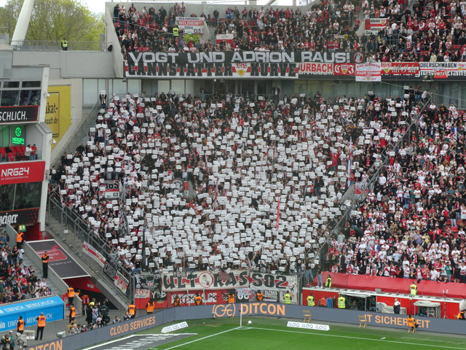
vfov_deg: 12.0
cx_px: 233
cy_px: 175
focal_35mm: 124
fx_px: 1669
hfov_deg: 15.9
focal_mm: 22.3
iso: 200
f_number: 5.2
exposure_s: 1/80
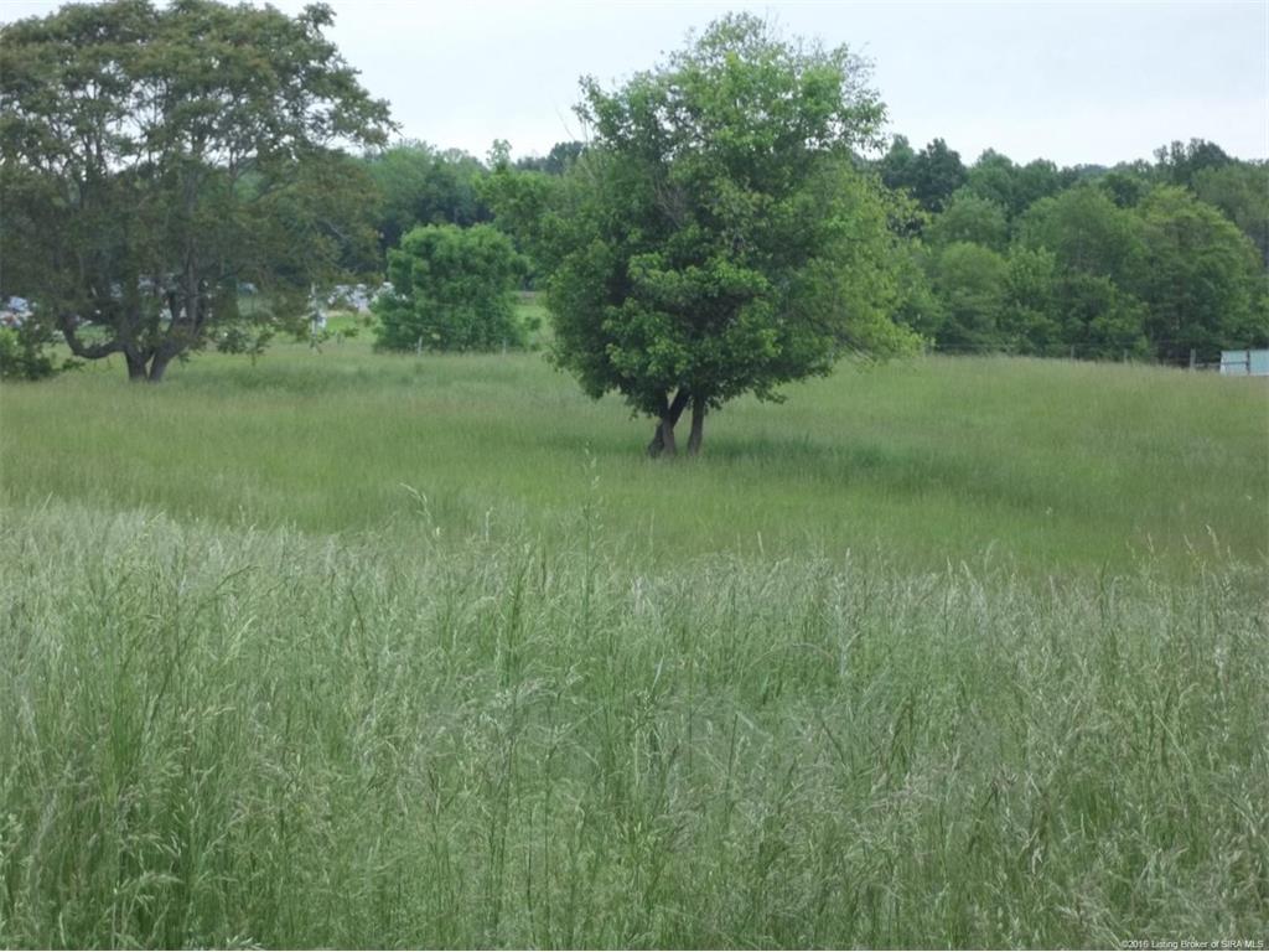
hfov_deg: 20.4
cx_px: 634
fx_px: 3519
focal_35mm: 96
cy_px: 476
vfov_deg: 15.4
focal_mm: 17.1
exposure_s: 1/100
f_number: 5.2
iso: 64
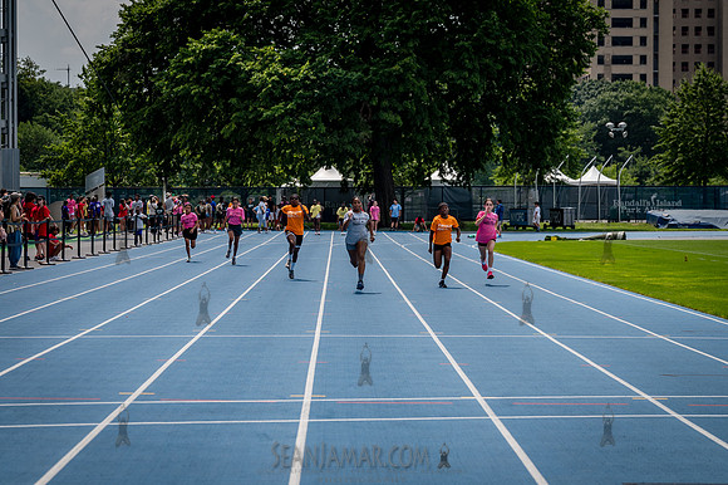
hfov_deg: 18.7
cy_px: 272
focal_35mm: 109
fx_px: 2210
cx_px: 345
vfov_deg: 12.5
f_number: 5
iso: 100
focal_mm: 83
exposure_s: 1/640
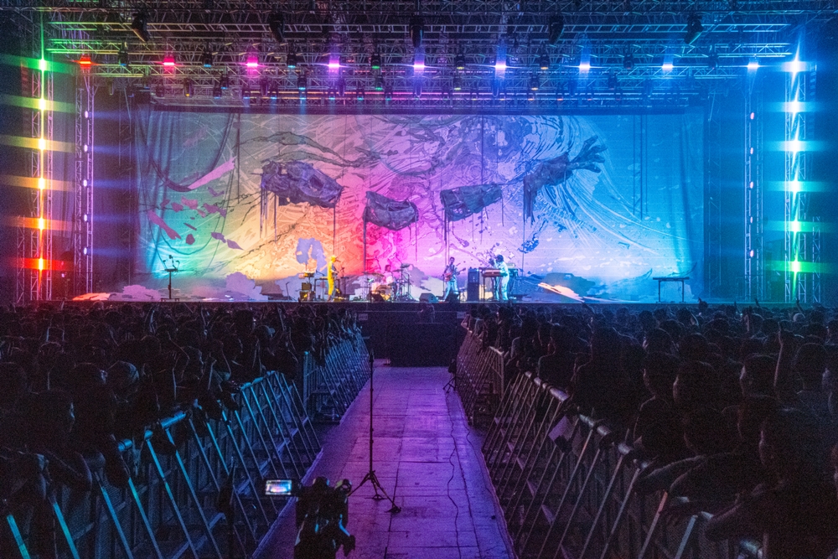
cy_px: 280
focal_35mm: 38
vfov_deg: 35.1
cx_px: 419
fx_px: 885
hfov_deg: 50.7
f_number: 6.3
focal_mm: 38
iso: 12800
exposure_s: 1/500
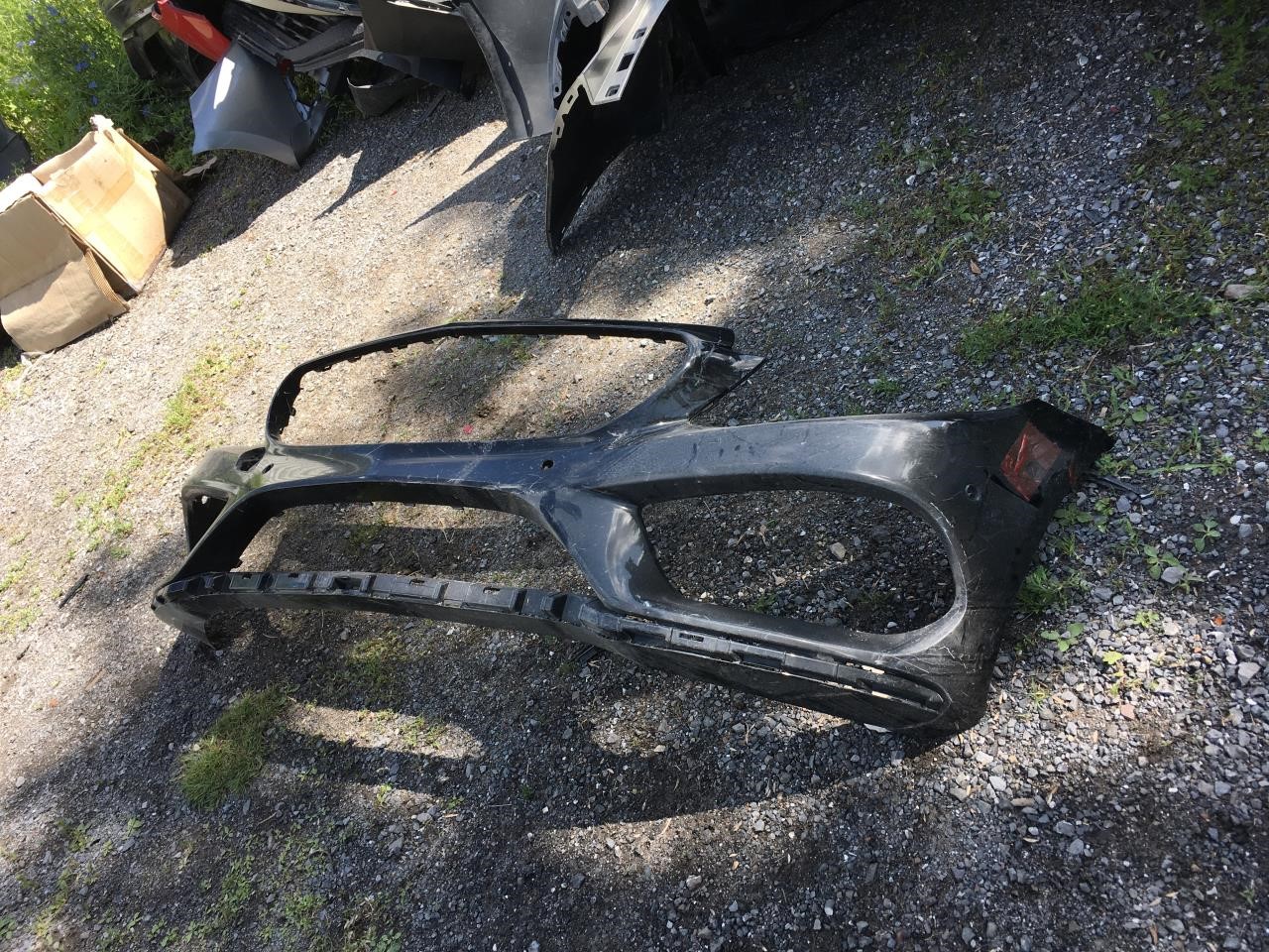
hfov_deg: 61.7
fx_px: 1063
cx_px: 634
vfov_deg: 48.2
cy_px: 476
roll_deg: +38.7
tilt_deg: -40.1
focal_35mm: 29
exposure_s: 1/413
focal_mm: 4.15
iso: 25
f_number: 2.2
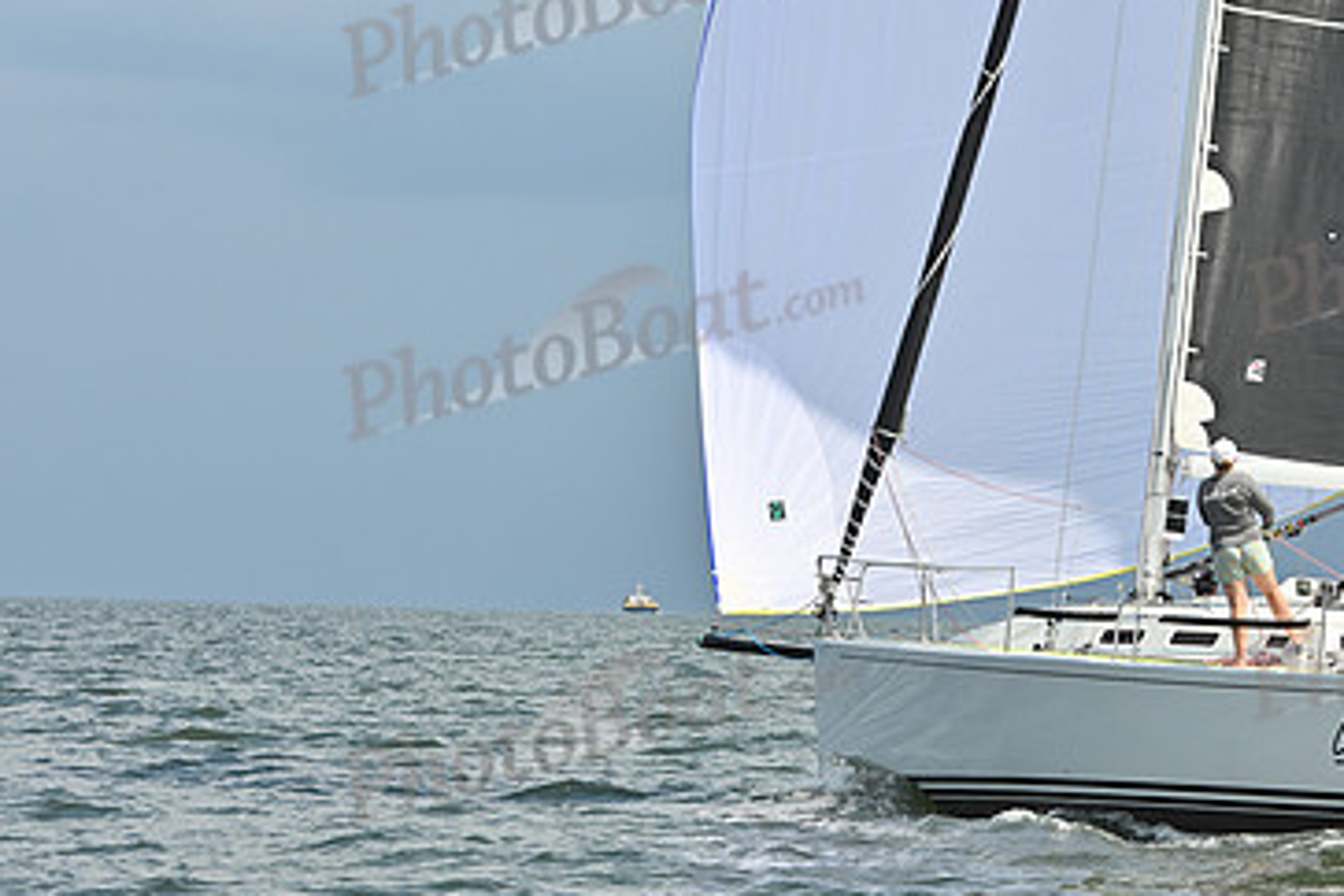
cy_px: 483
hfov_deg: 11.4
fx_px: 6682
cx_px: 1059
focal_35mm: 179
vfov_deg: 7.7
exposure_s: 1/1600
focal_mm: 112
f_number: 7.1
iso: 320
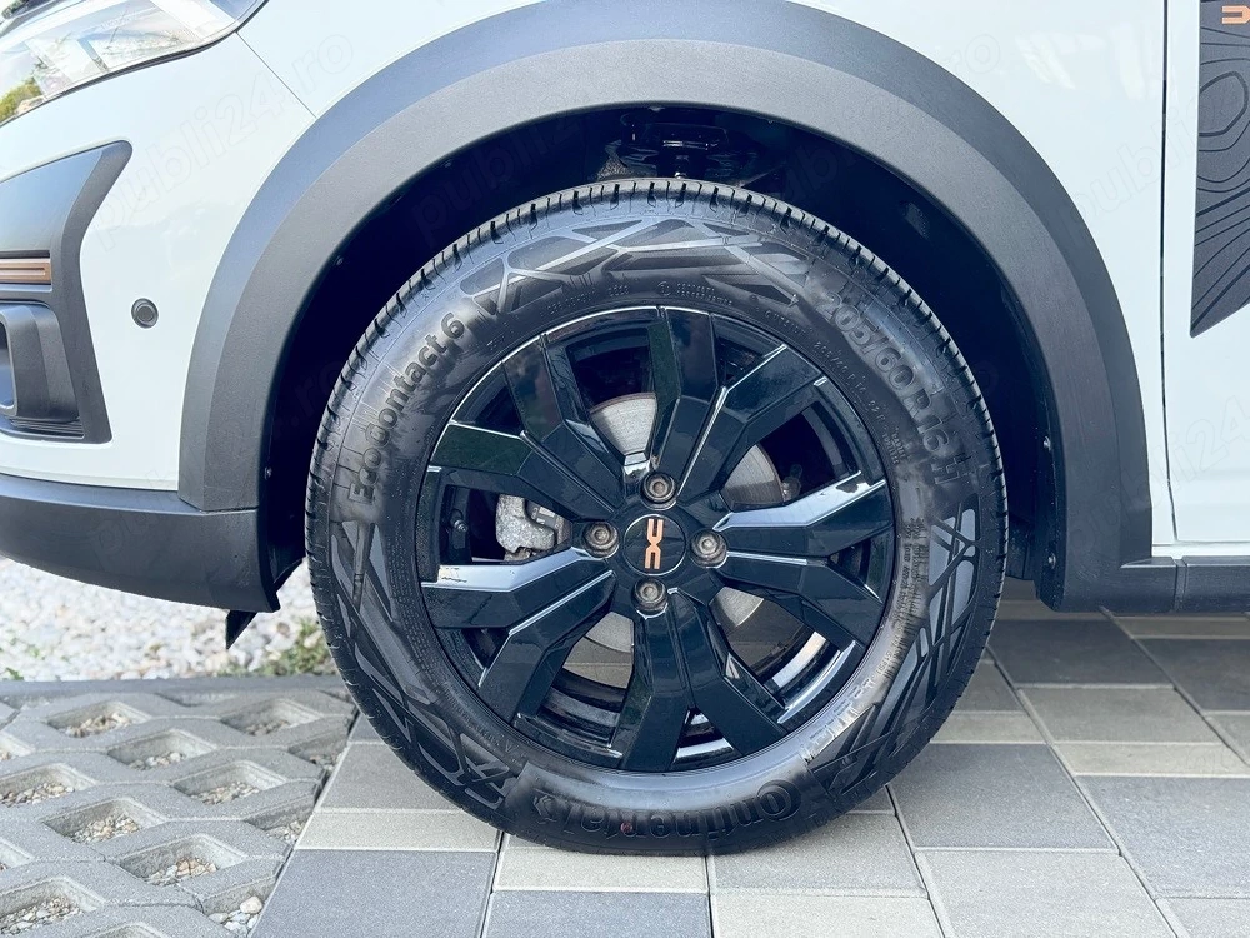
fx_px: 1733
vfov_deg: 30.3
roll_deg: +1.0
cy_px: 469
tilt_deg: -11.4
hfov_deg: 39.7
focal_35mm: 48
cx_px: 625
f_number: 1.78
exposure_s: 1/120
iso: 100
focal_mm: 6.76
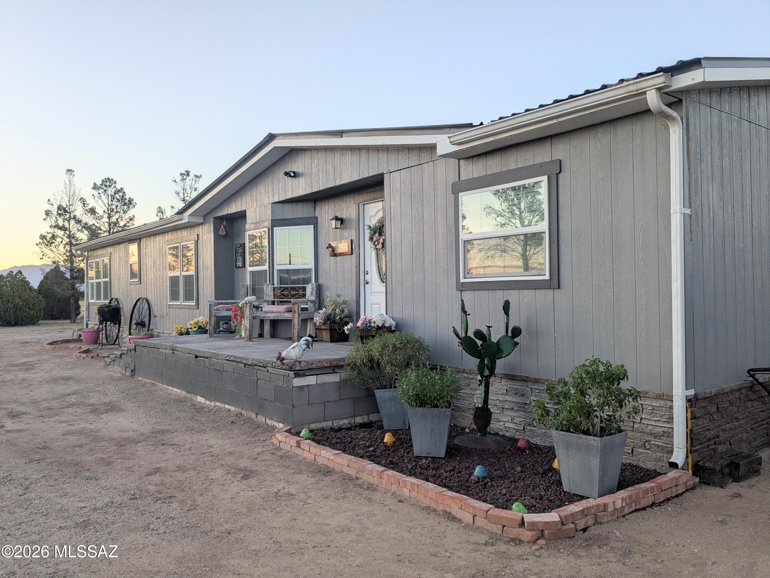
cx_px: 385
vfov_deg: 51.4
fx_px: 601
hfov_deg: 65.3
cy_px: 289
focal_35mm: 27
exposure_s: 1/184
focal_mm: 4.38
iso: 38
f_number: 1.73
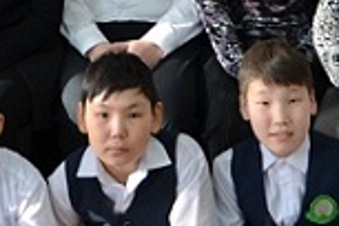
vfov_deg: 8.5
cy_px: -218
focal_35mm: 153
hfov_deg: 13.1
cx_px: -54
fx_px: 1441
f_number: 4
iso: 400
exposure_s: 1/60
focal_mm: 22
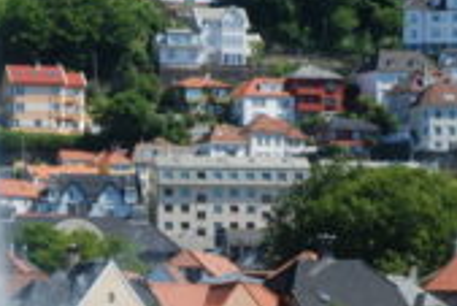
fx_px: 2935
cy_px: 199
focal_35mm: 231
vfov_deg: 6.0
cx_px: -54
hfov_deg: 8.8
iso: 100
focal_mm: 52
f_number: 16
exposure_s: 1/50
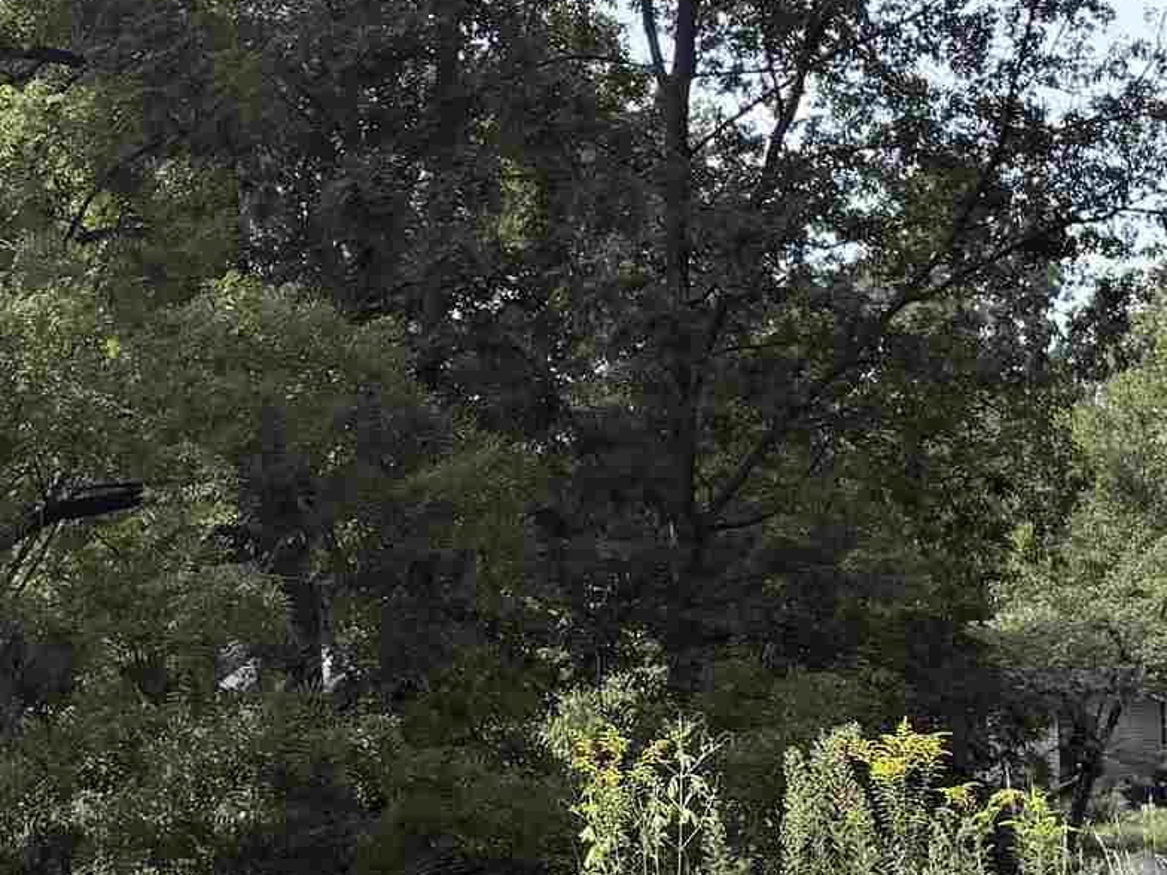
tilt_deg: +4.3
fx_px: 3169
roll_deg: +3.3
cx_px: 691
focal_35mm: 94
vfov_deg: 15.6
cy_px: 668
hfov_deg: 20.8
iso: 100
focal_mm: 6.76
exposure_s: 1/3759
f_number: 1.78
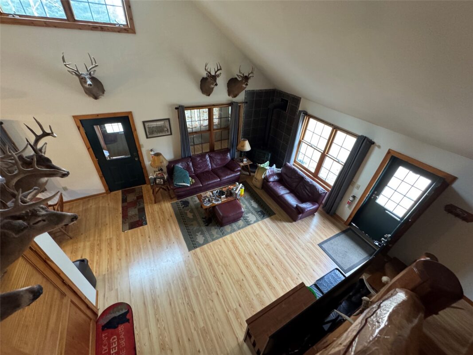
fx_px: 191
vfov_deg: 85.7
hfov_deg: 102.1
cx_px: 236
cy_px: 178
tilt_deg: -37.0
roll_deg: -5.1
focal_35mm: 14
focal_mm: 2.22
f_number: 2.2
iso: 640
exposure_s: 1/60
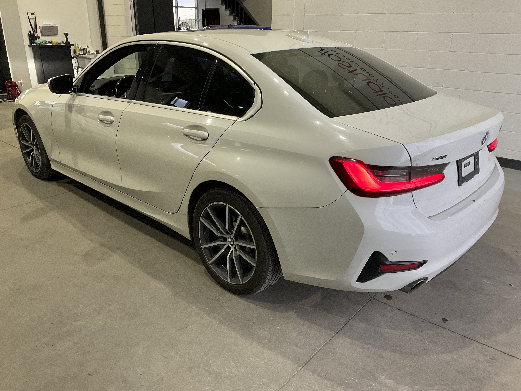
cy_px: 196
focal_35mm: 29
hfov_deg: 61.7
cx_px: 260
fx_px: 436
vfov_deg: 48.2
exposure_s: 1/120
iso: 64
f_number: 1.8
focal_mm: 3
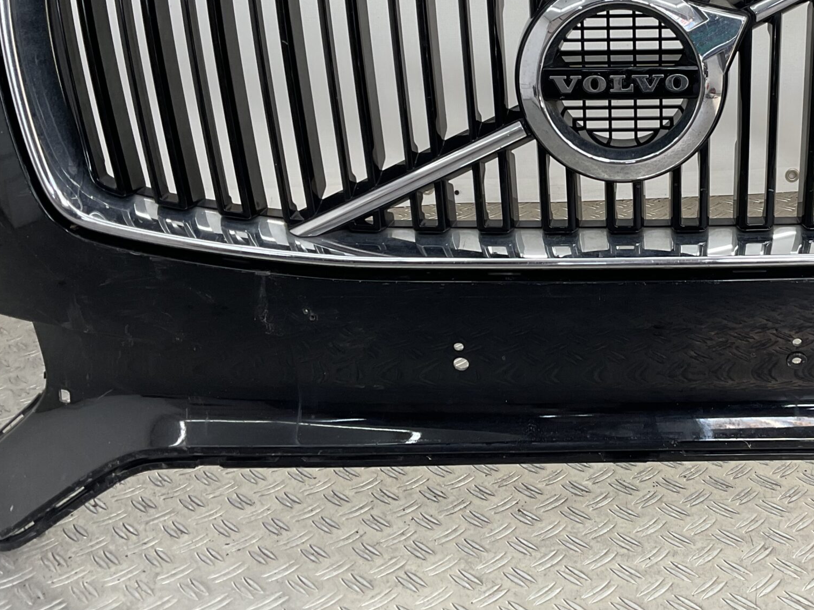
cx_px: 630
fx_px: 1152
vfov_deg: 29.3
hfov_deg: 37.7
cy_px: 168
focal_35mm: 49
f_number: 1.8
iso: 20
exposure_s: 1/120
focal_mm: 3
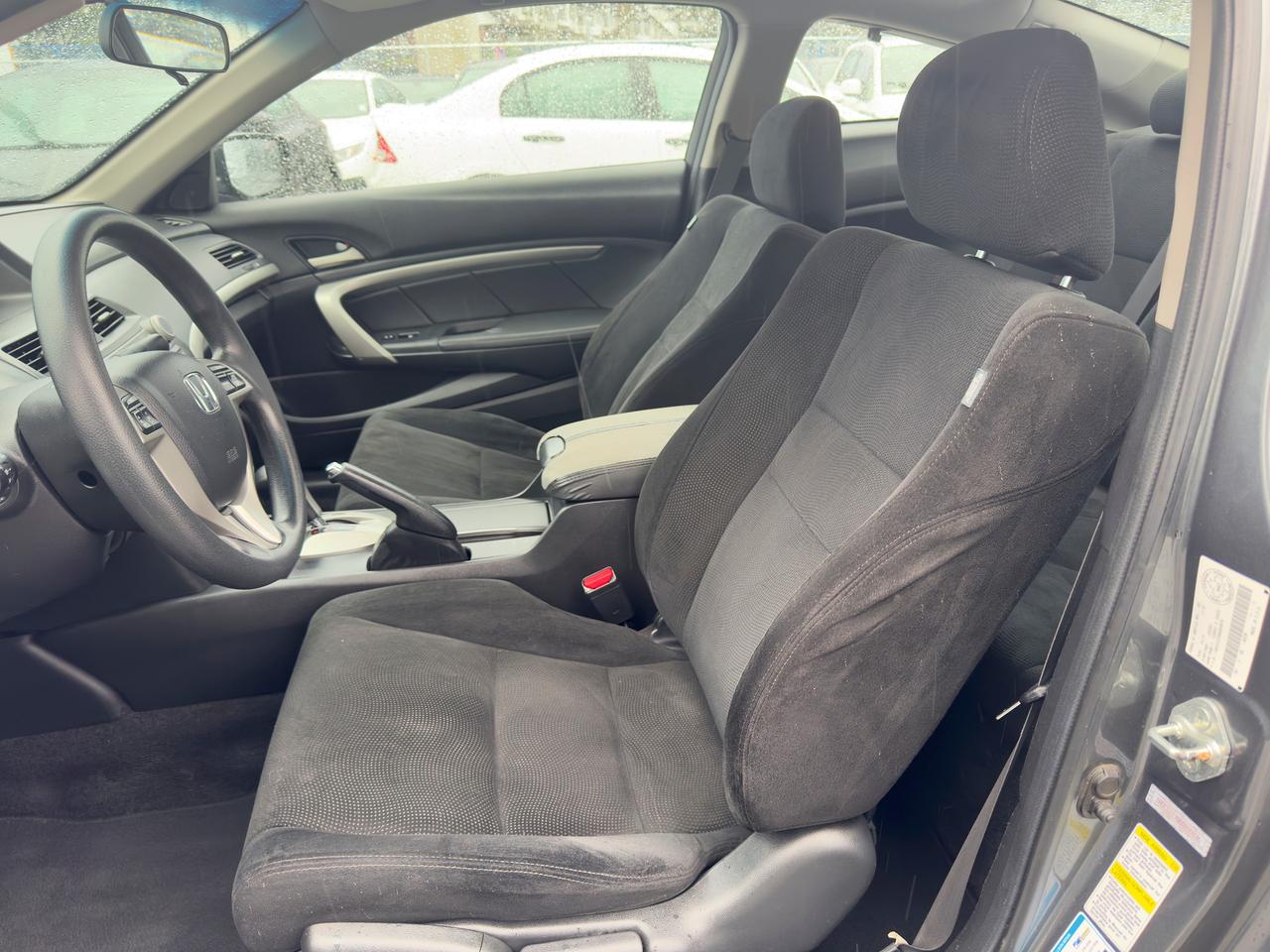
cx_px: 635
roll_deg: +1.6
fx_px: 881
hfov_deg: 71.6
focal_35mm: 24
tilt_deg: -23.7
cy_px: 476
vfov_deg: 56.8
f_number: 1.78
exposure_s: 1/60
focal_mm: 6.76
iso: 200
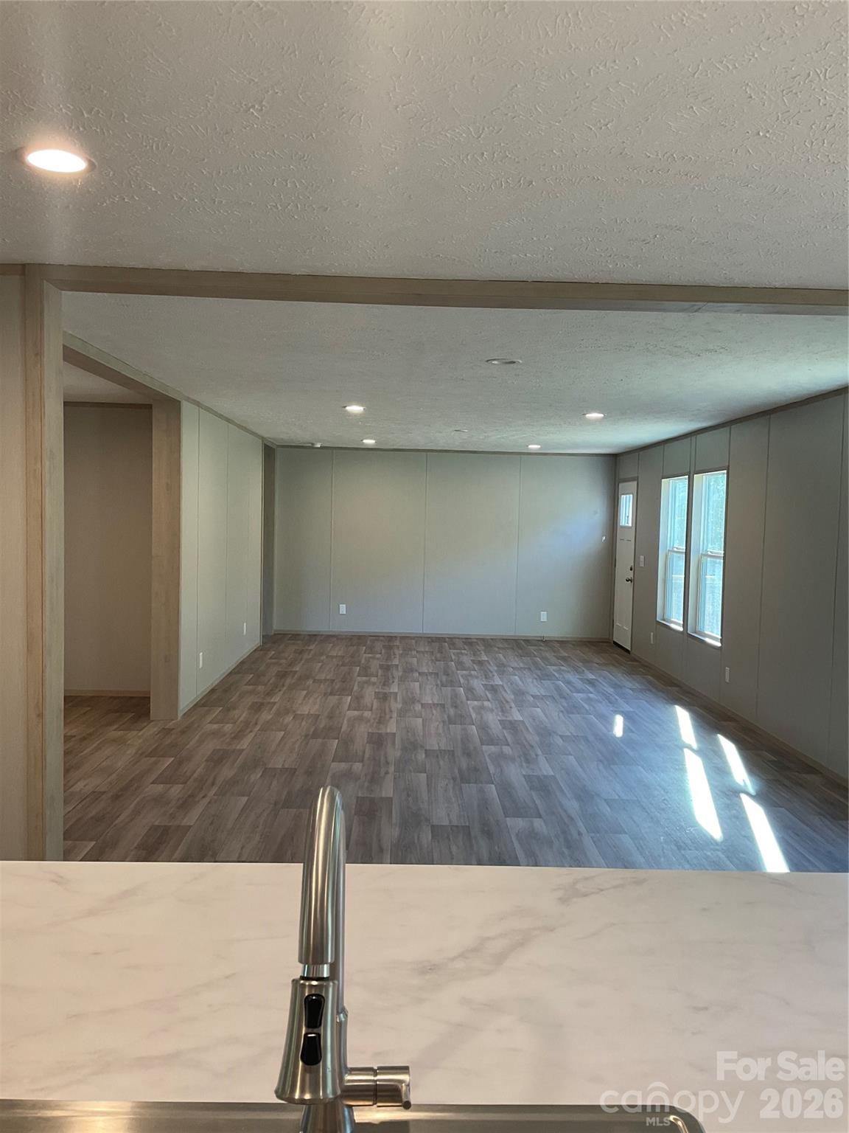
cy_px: 566
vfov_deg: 61.7
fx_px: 948
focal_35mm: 29
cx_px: 424
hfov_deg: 48.2
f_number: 1.8
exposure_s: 1/60
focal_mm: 3
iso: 50
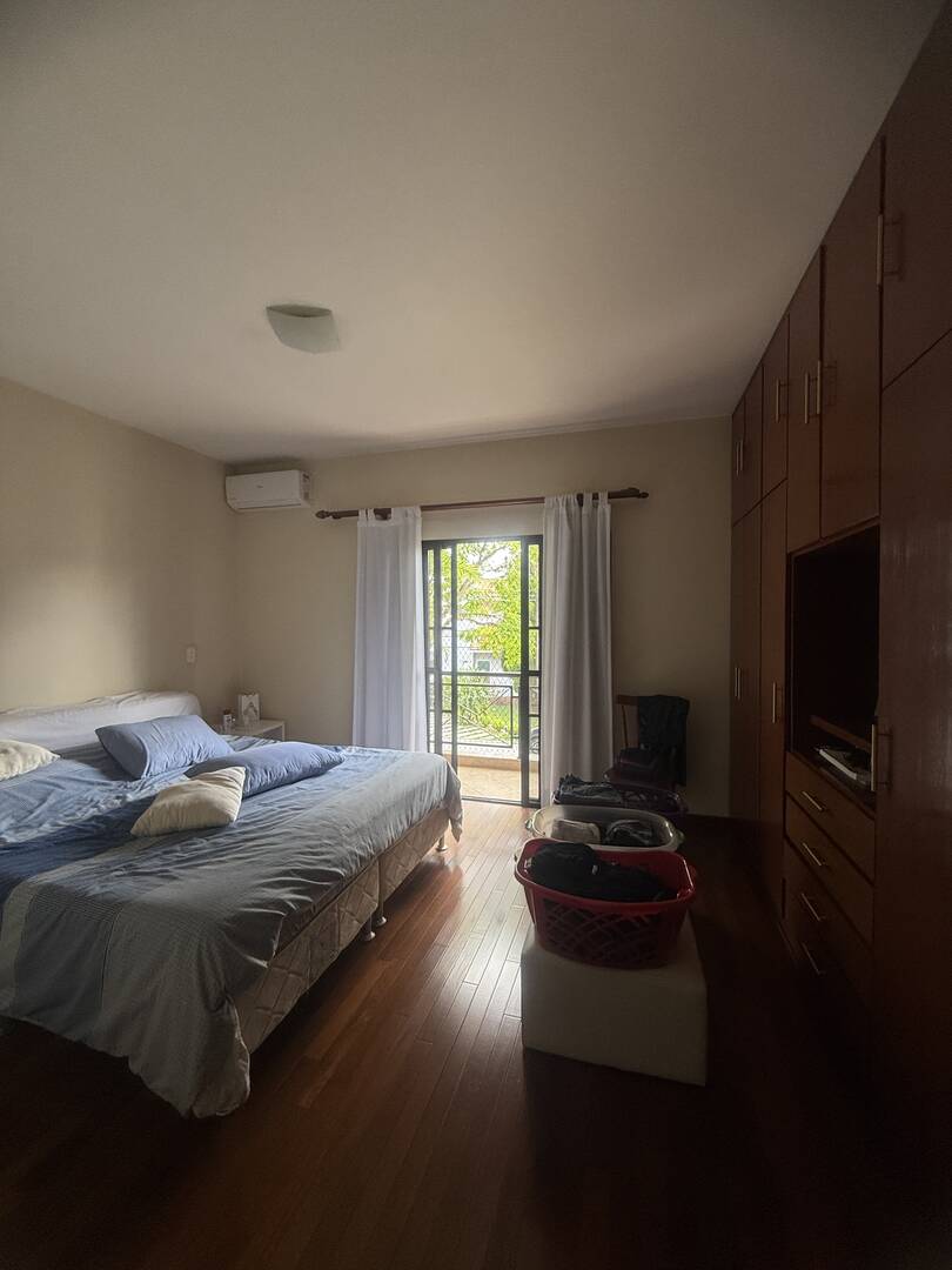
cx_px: 476
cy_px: 635
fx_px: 513
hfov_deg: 85.7
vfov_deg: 102.1
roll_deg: +0.3
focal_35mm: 14
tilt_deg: +0.2
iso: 160
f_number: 2.2
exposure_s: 1/99
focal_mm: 2.22
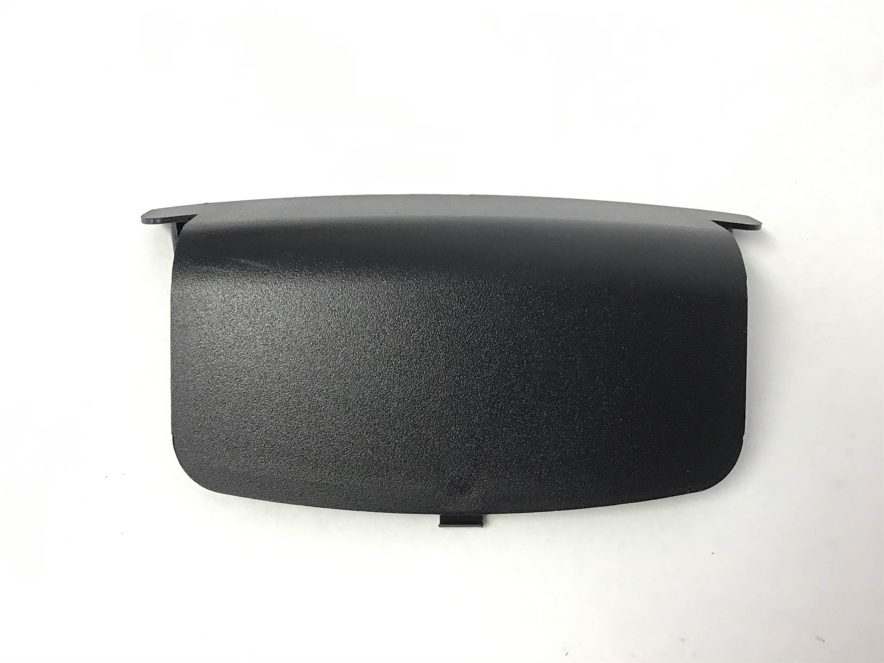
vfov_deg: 45.4
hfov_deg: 58.4
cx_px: 442
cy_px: 332
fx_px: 792
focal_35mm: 31
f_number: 2.4
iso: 40
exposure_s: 1/30
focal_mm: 3.3
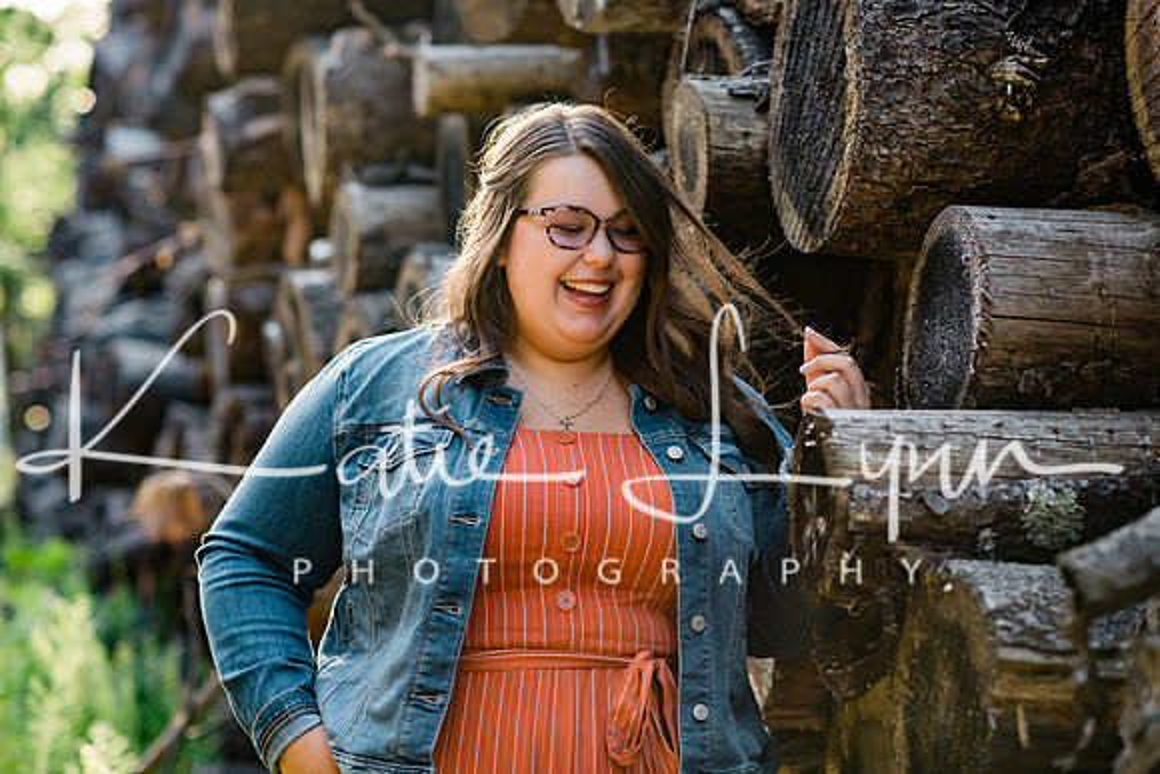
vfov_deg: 16.1
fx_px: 2739
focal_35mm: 85
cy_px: 387
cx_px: 580
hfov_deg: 23.9
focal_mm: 85
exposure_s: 1/800
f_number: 2.8
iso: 640
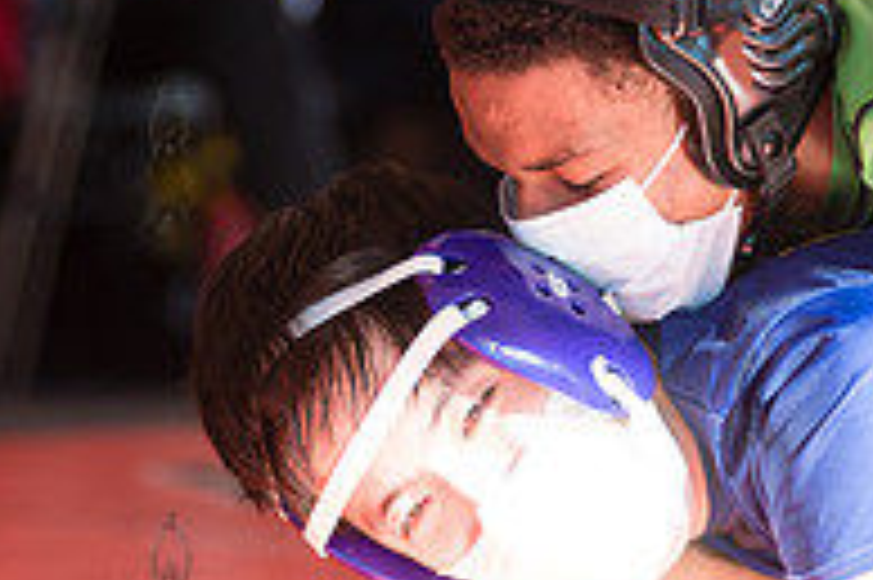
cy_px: 371
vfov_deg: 3.8
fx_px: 8698
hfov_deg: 5.7
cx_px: 747
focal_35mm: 359
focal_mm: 120
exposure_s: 1/400
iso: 400
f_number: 3.5
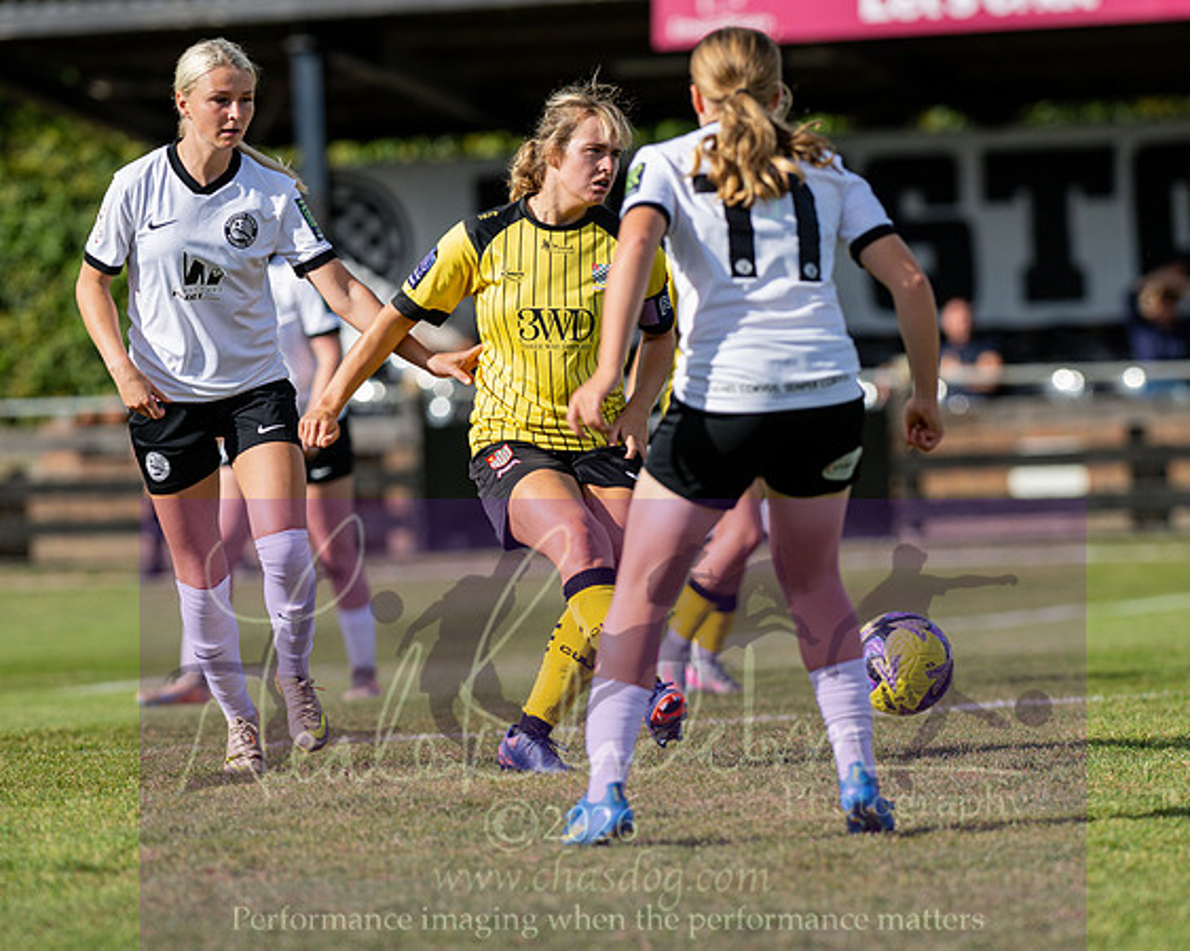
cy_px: 453
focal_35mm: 364
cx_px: 583
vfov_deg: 4.3
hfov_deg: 5.3
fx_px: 12812
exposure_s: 1/2500
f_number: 4
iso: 200
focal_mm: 300
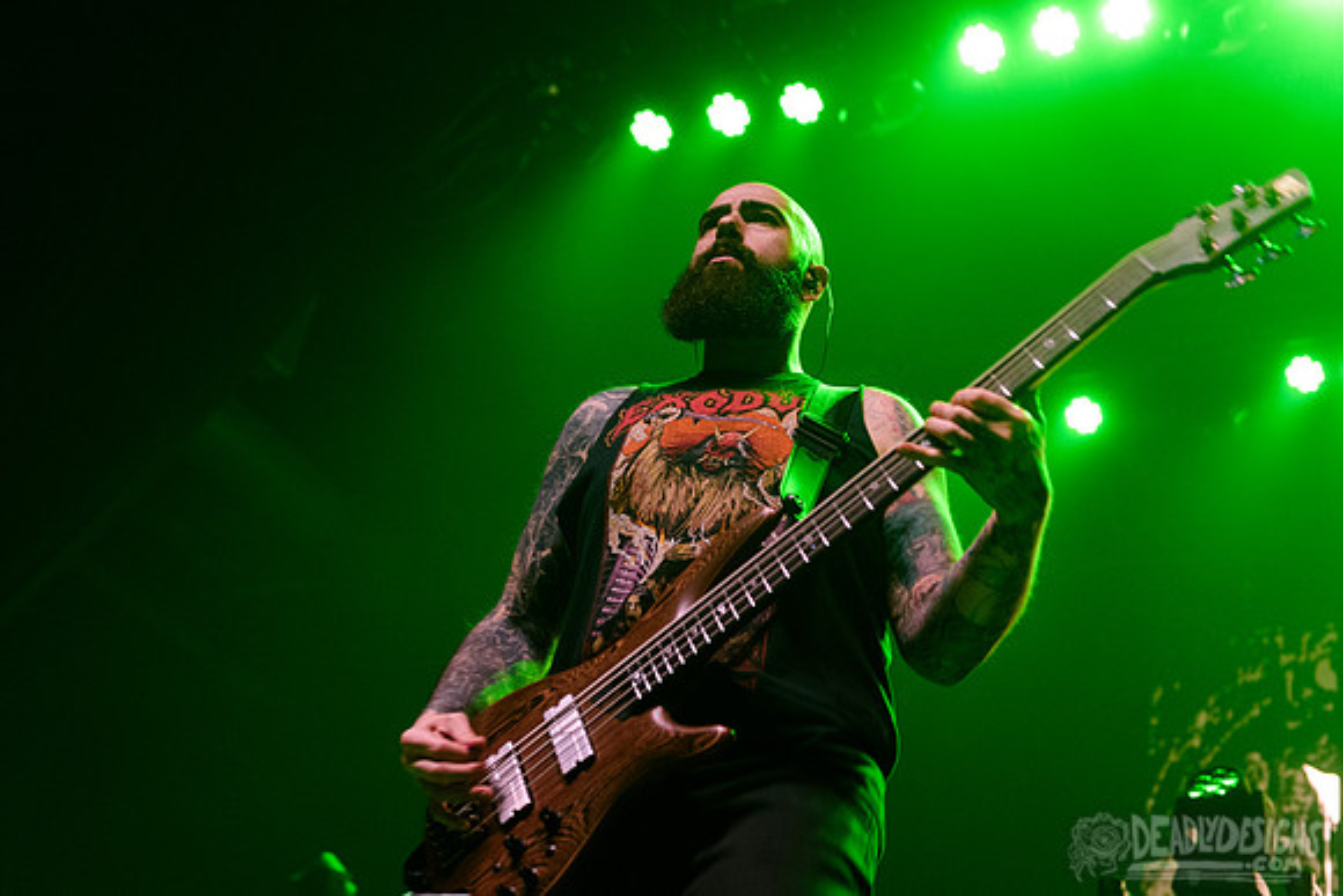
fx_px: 1994
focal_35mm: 53
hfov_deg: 37.2
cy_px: 417
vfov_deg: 25.3
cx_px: 625
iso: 3200
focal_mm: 50
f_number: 3.5
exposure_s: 1/160
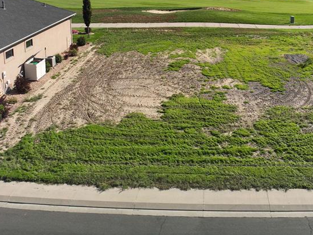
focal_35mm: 45
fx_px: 407
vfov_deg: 30.6
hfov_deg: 41.6
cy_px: 20
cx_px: 205
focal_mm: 12.29
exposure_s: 1/320
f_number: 2.8
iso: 120
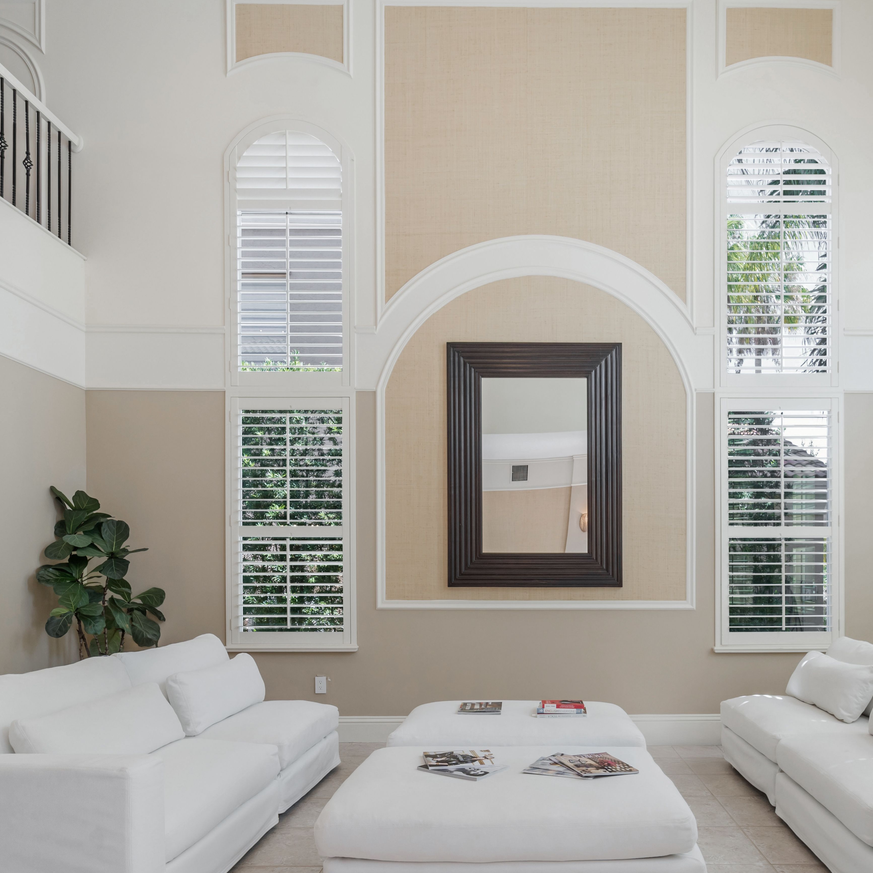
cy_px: 582
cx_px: 539
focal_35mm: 24
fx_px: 685
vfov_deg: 63.4
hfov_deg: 64.2
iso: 250
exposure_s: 1/30
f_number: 8
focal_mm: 14
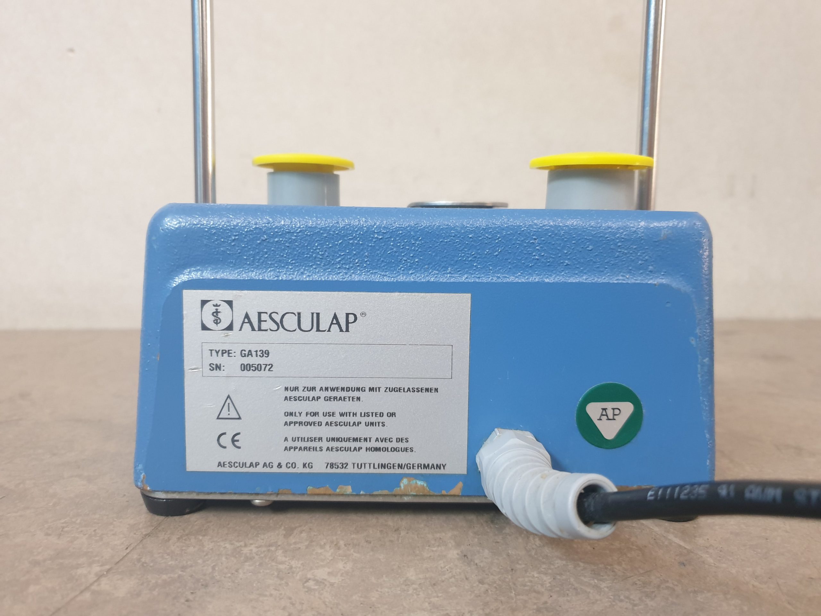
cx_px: 410
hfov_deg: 67.3
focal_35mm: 26
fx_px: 617
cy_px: 308
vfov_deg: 53.1
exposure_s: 1/50
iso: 250
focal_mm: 4.3
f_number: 1.5
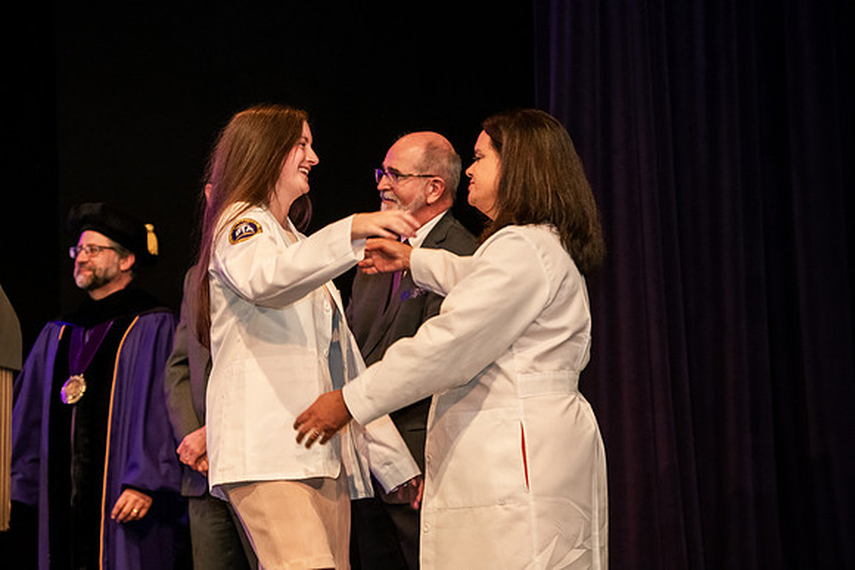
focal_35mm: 105
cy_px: 285
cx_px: 428
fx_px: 2494
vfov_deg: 13.0
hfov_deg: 19.5
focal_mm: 105
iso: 3200
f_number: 3.5
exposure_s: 1/200
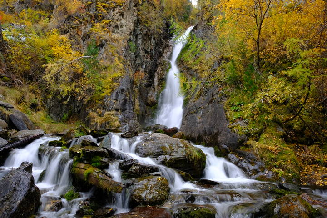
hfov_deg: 73.7
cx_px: 164
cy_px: 109
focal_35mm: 24
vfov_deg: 53.1
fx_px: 218
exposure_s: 1/4
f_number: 22
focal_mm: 16.1
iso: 200
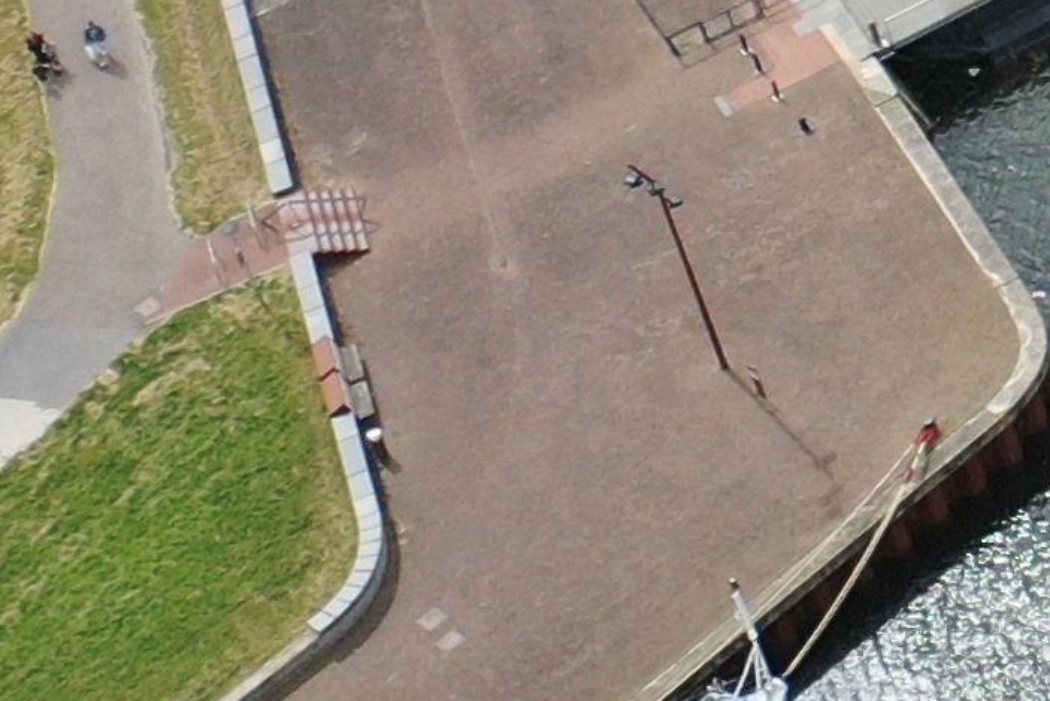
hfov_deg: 7.9
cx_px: 3310
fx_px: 6359
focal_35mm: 218
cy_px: -1288
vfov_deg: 5.9
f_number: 2.8
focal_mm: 10.26
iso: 100
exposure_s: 1/1250
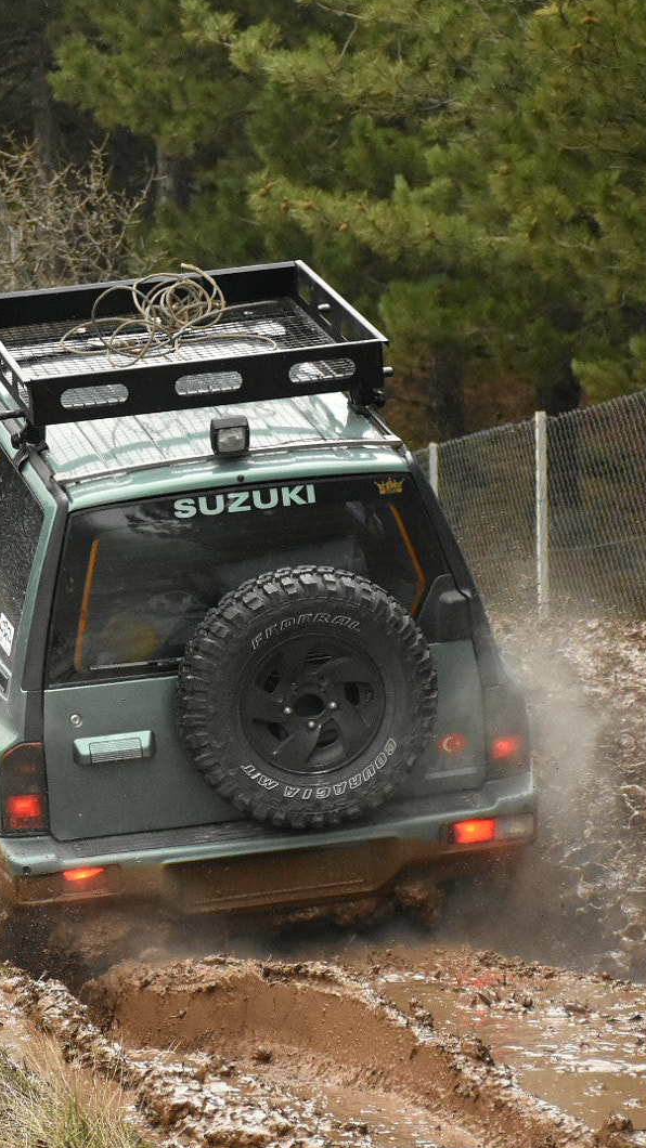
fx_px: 5057
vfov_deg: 13.0
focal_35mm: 166
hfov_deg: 7.3
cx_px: 100
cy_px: 575
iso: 4000
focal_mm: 70
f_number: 5
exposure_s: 1/500
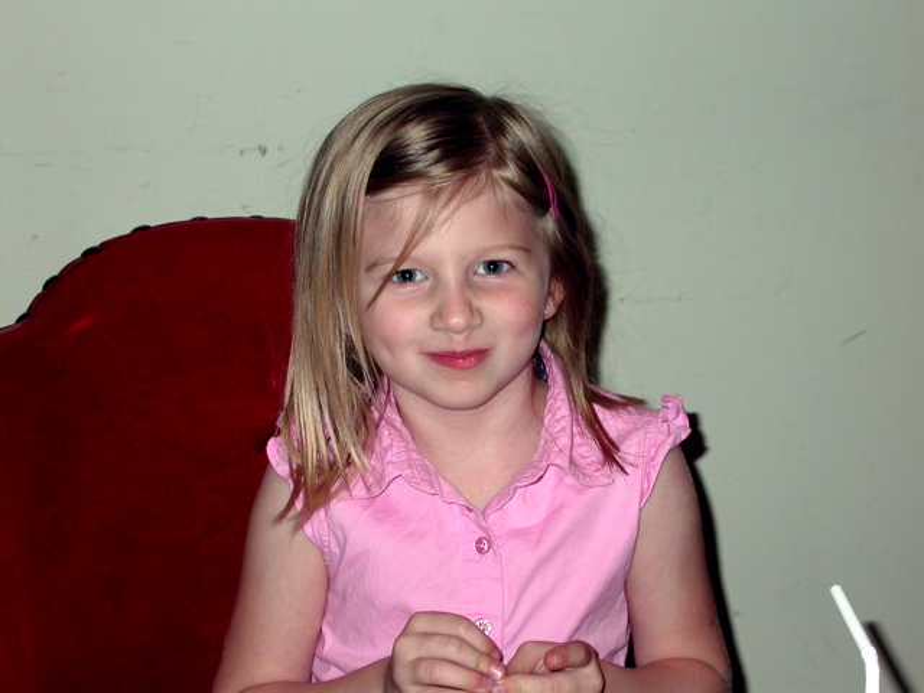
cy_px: 346
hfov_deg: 18.9
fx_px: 2776
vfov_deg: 14.2
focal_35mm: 104
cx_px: 462
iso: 100
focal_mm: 21.5
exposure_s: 1/60.3
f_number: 4
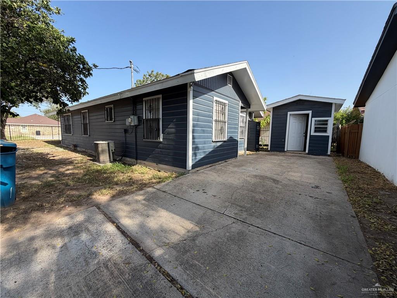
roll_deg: -0.1
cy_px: 149
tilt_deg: -5.6
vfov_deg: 85.7
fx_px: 161
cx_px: 198
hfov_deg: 102.1
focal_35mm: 14
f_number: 2.2
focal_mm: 2.22
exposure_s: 1/686
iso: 40
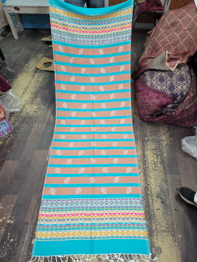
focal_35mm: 26
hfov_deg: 53.1
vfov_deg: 67.3
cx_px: 98
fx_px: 197
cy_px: 131
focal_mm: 5.4
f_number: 1.8
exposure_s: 1/50
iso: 400
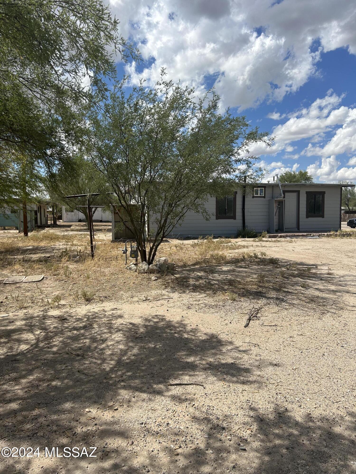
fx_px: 357
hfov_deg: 53.1
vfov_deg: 67.3
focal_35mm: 26
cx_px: 178
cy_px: 237
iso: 50
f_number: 1.5
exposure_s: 1/6579
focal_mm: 5.7
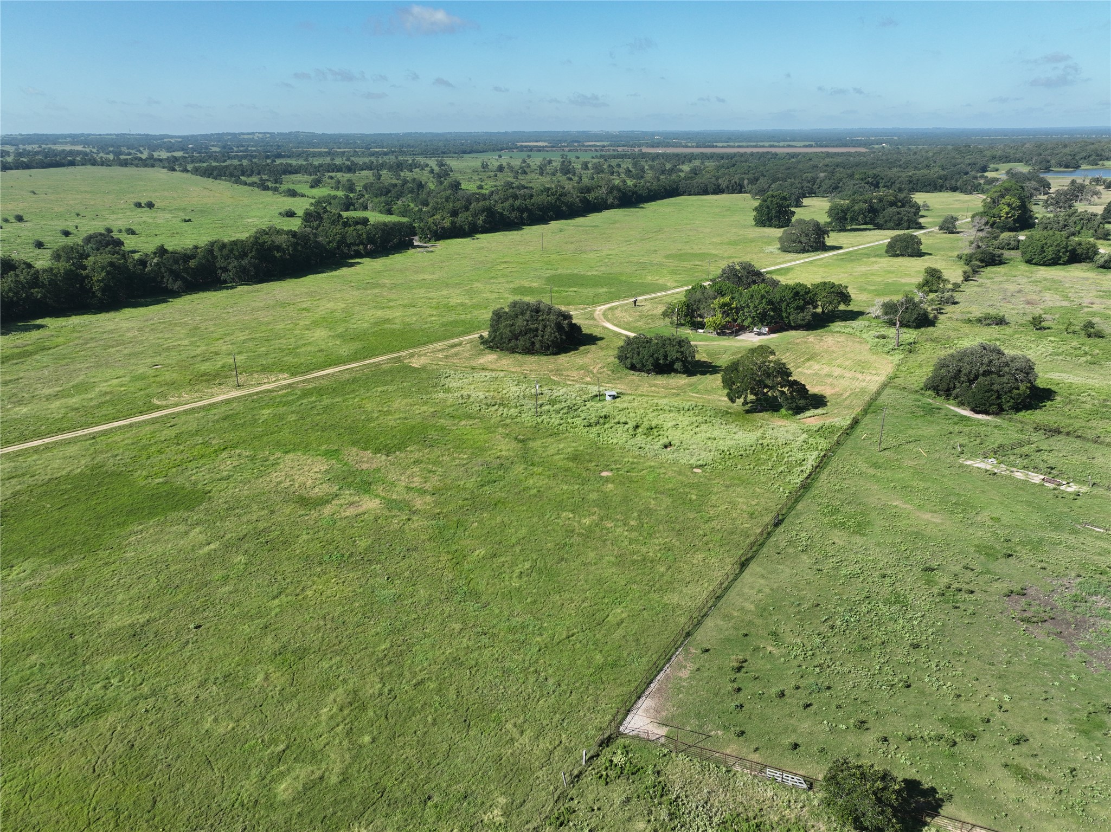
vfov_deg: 56.8
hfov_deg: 71.6
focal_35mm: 24
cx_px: 556
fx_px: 770
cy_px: 416
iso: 100
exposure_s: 1/1250
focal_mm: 12.29
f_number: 2.8
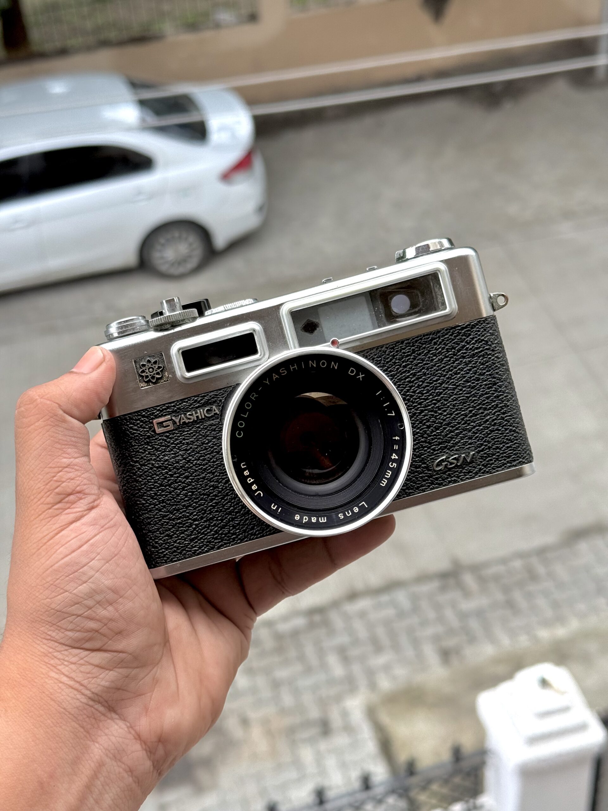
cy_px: 406
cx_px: 304
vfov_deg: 39.7
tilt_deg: -38.8
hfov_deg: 30.3
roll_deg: +2.3
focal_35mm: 48
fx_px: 1124
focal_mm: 6.76
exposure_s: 1/1429
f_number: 1.78
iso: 64
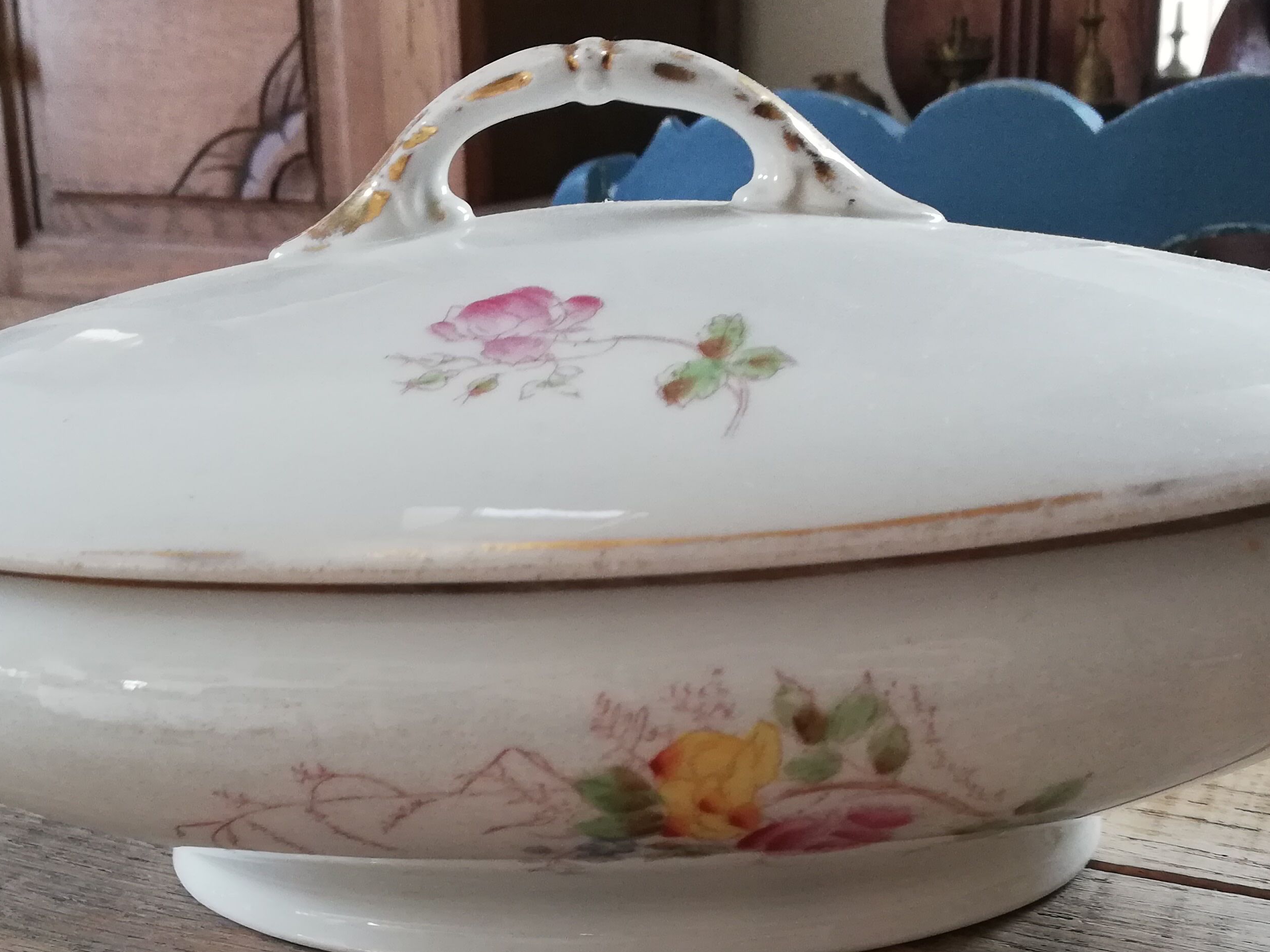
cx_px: 585
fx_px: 1834
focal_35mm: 50
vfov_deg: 28.9
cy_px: 633
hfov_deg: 38.2
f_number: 2.2
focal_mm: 3.81
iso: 200
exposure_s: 1/30
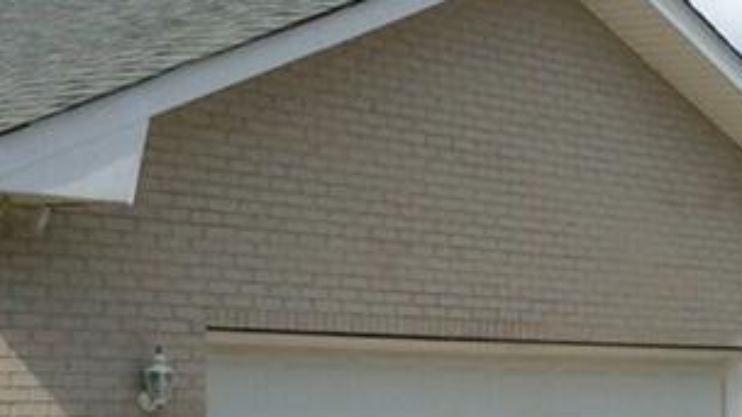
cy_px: 522
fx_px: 2381
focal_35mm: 121
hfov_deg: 16.8
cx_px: 932
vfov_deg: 9.9
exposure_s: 1/2045
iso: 32
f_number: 2.4
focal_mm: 3.3
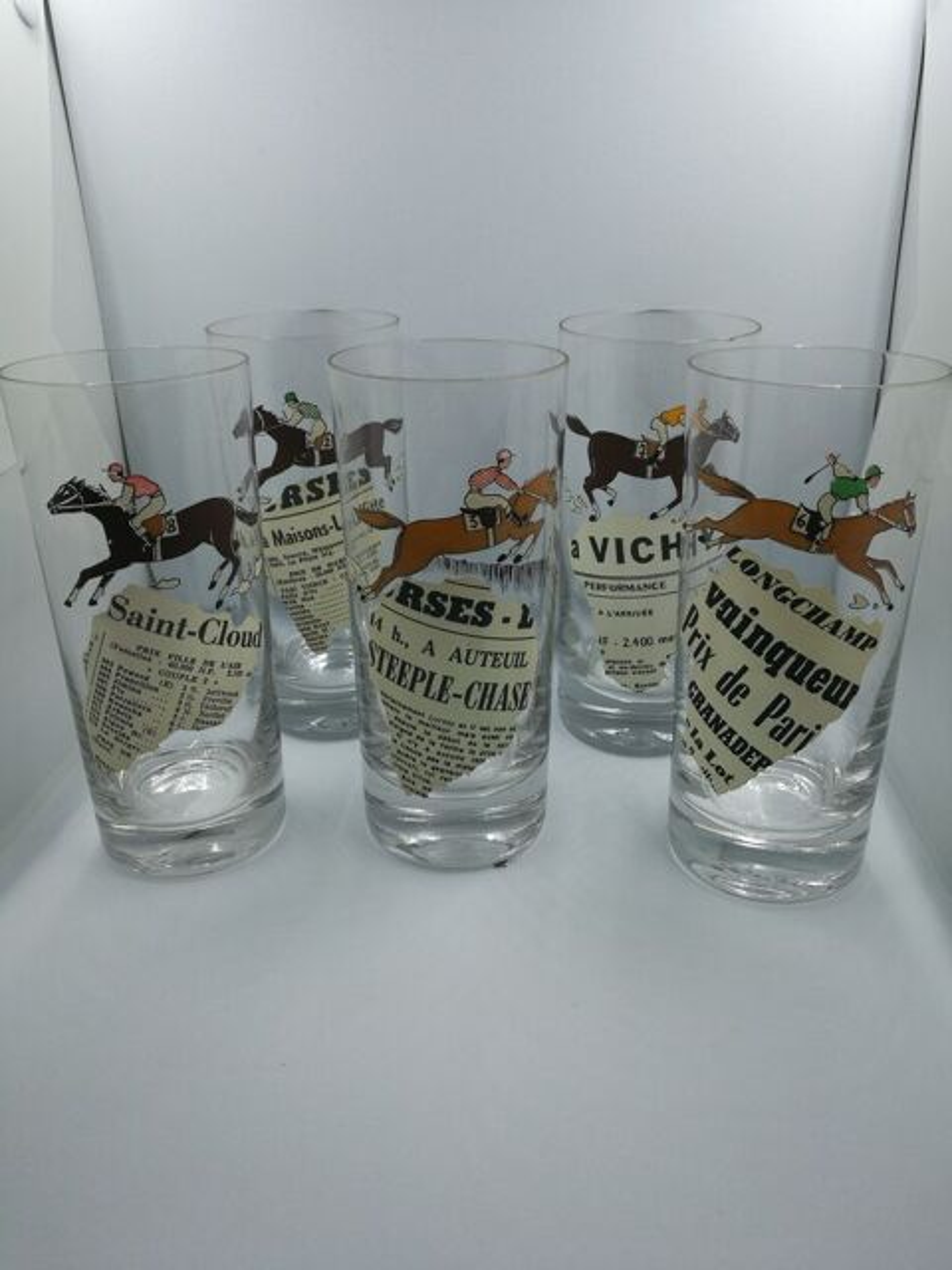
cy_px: 635
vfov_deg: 65.3
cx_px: 476
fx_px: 990
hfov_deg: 51.4
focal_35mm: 27
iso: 64
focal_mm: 4.5
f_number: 2.2
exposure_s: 1/100
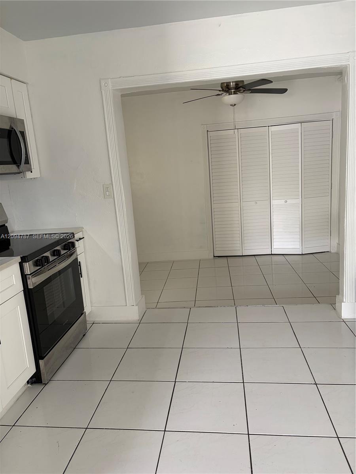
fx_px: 357
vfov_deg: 67.3
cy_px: 237
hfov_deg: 53.1
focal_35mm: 26
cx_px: 178
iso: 125
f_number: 1.6
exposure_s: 1/72
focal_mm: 5.96
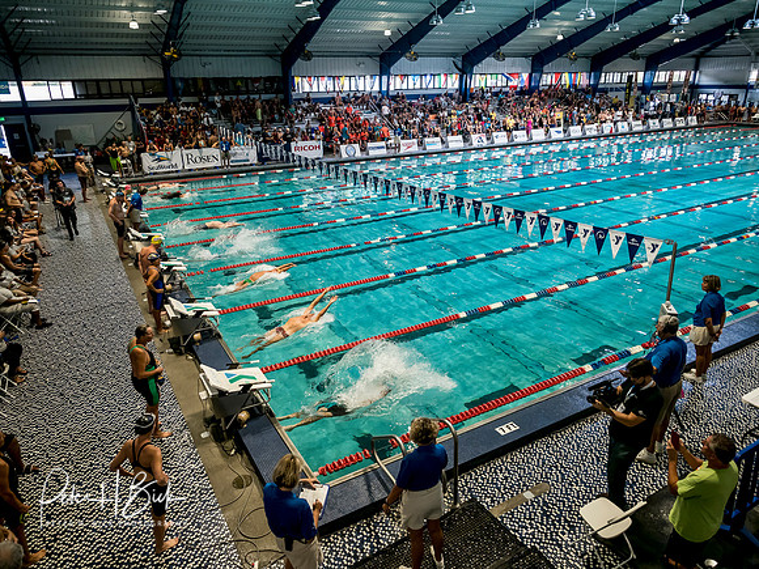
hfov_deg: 71.6
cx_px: 380
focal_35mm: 24
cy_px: 284
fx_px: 526
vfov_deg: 56.8
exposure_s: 1/400
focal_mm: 12
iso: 1600
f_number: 2.8
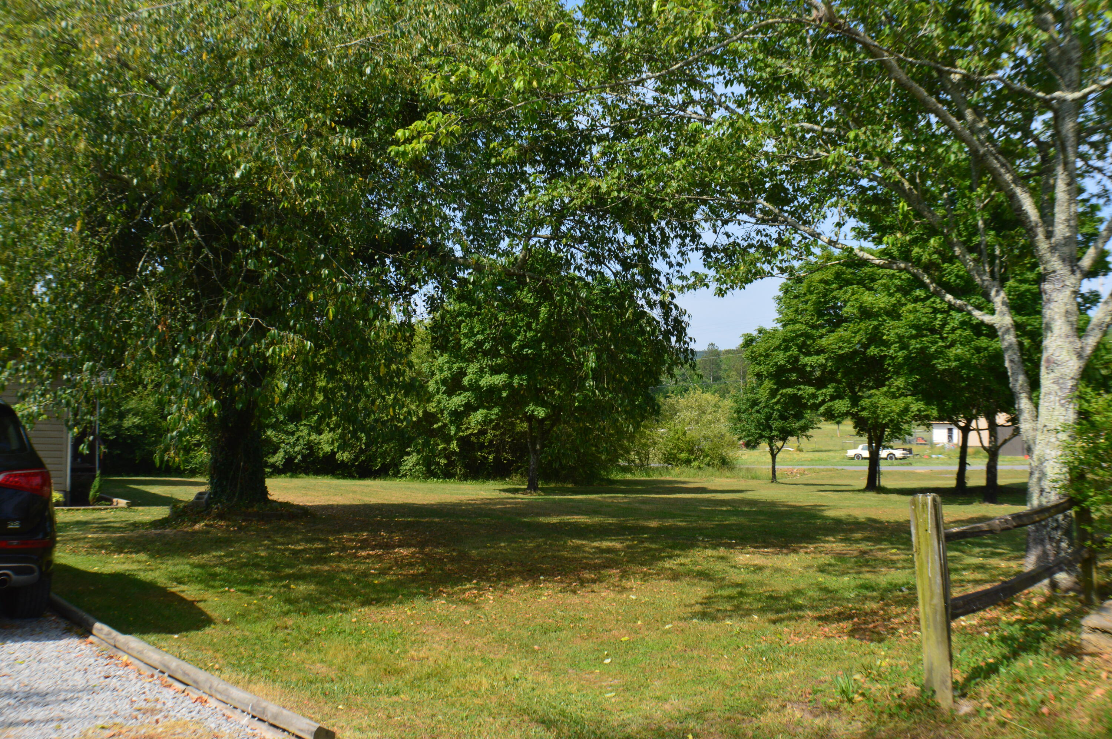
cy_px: 370
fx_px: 1250
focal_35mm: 40
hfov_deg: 48.0
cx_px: 556
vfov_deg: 32.9
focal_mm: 27
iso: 400
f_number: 11
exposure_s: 1/400
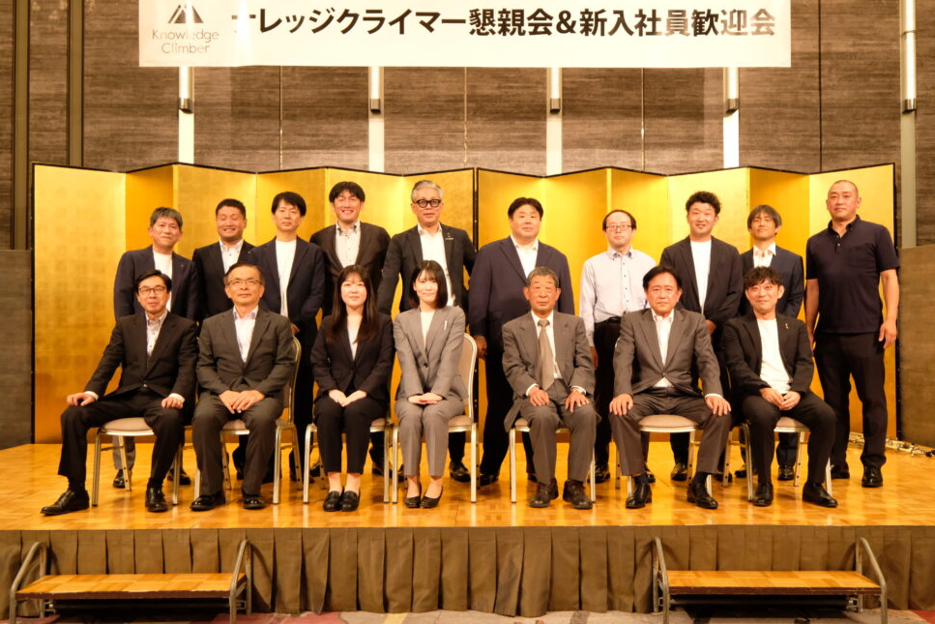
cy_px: 312
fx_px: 935
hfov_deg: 53.1
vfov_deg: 36.9
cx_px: 494
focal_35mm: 36
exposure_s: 1/125
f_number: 7.1
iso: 3200
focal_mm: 22.9
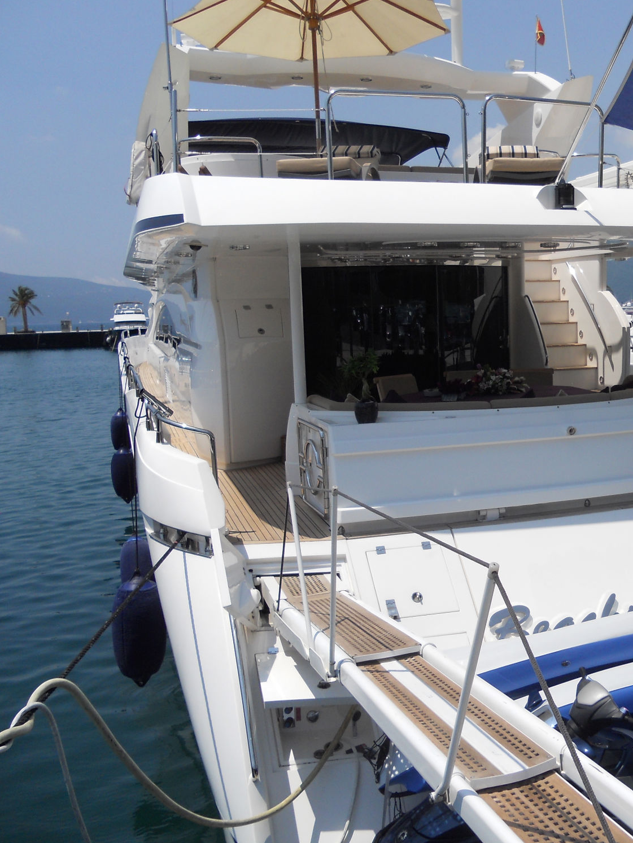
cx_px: 466
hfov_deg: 37.8
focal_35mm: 37
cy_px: 416
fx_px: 902
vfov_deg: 50.1
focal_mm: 4.9
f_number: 8
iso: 80
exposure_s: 1/320
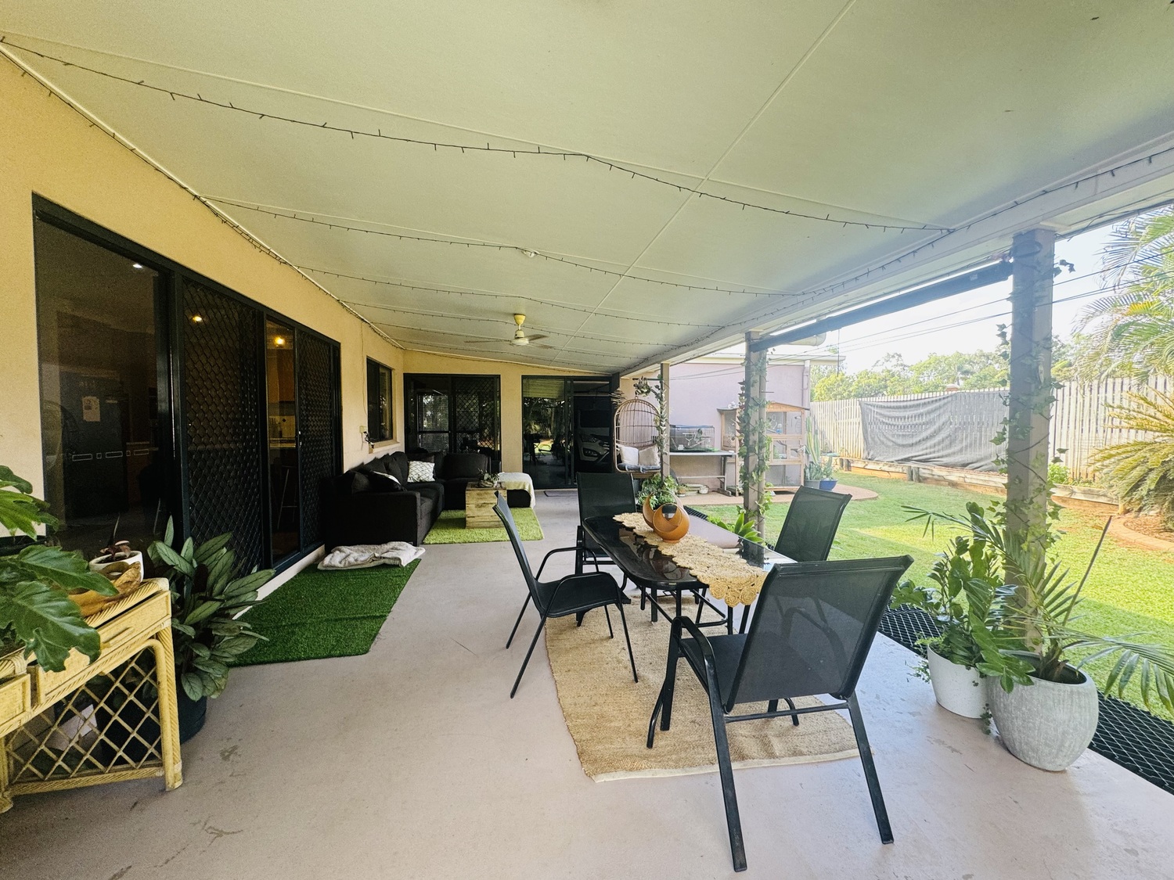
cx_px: 587
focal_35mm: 14
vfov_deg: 85.7
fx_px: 475
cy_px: 440
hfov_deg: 102.1
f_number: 2.2
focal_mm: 2.22
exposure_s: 1/99
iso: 100
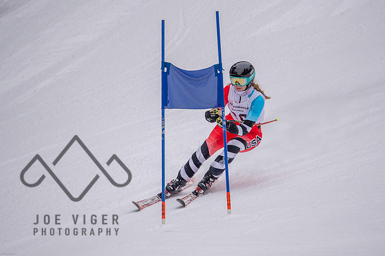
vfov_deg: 1.8
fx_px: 8292
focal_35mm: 776
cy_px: 109
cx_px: 211
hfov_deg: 2.7
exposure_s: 1/3200
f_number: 6.3
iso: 2000
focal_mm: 600
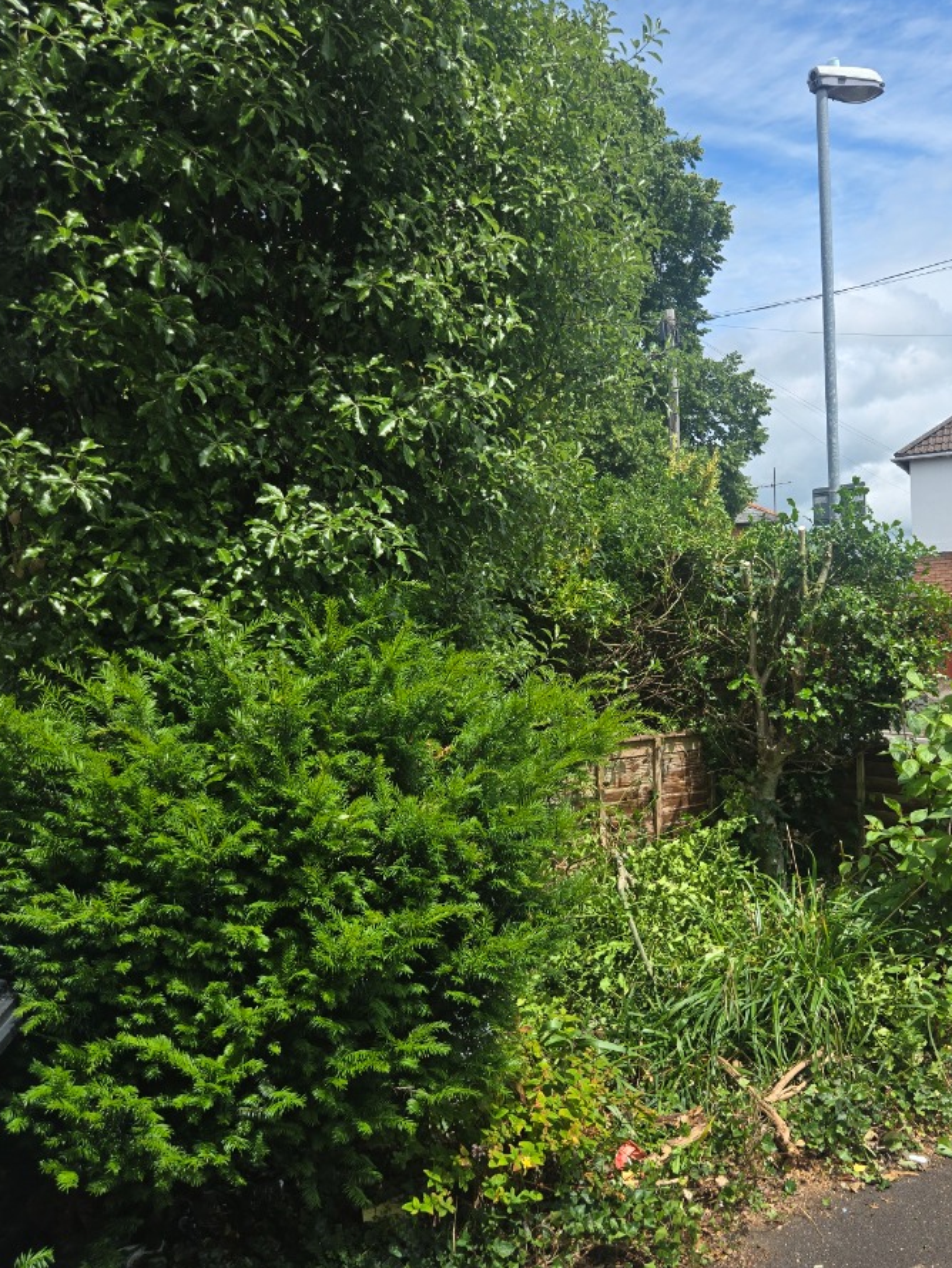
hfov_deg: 44.9
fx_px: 1136
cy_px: 741
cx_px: 619
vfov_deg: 58.0
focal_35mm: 31
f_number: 1.8
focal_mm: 5.4
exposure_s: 1/2921
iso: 50
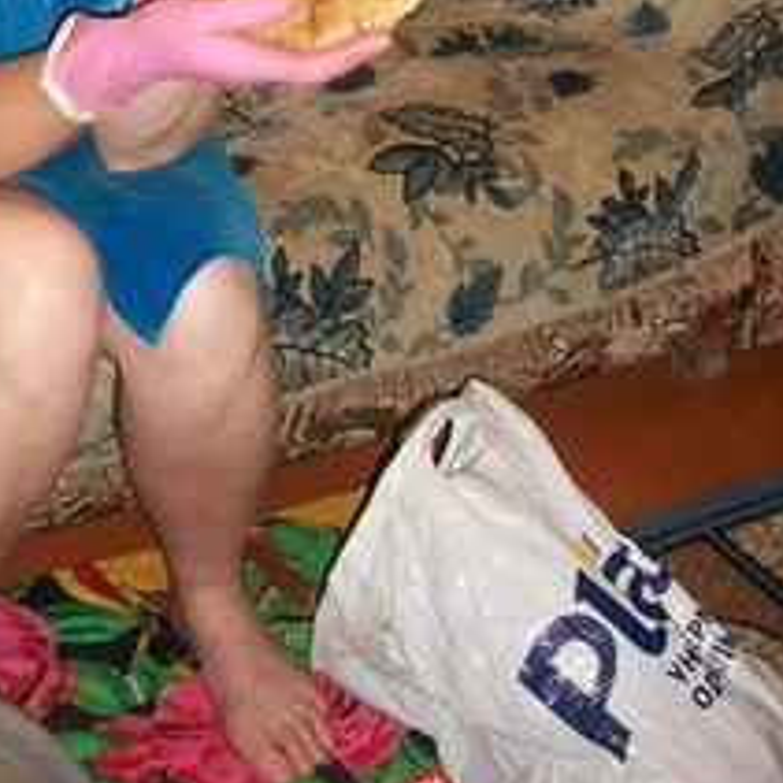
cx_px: 239
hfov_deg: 25.5
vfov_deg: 24.0
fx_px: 1715
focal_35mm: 67
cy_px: -89
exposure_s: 1/30
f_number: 2.9
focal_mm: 5.7
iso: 160
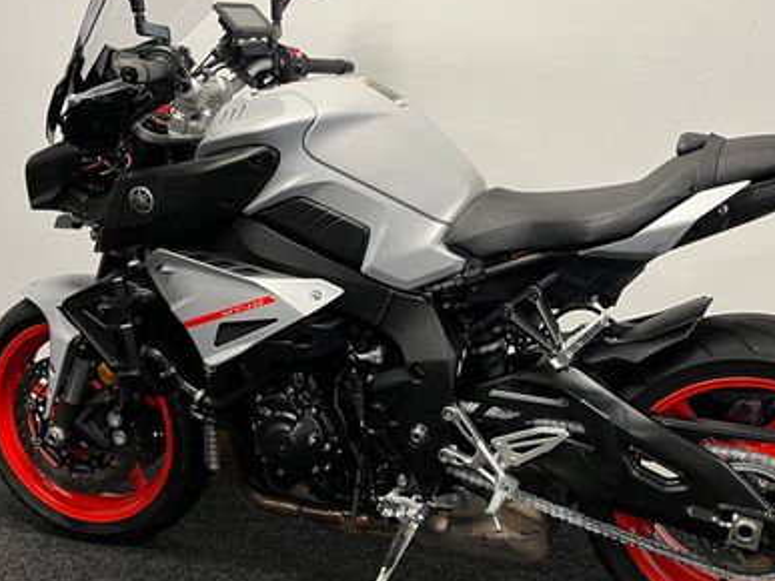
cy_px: 293
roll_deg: -0.1
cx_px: 473
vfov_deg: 33.6
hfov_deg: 43.6
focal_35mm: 43
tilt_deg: -11.2
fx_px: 962
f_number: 1.6
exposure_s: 1/50
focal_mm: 5.1
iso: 100
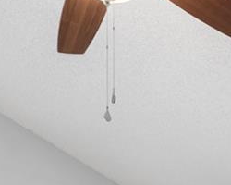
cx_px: 299
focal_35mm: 84
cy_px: 413
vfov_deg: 14.1
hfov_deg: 20.7
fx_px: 574
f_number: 7.1
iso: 320
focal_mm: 14
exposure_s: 1/5
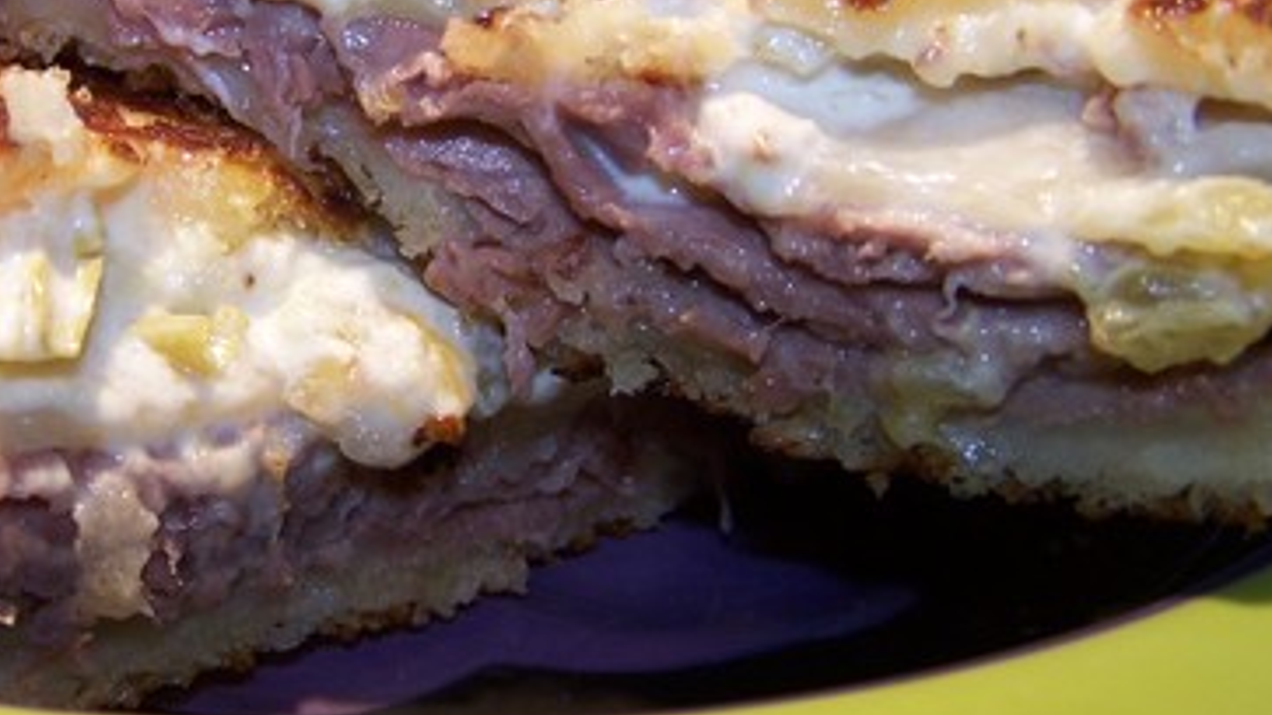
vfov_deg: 17.2
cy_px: 226
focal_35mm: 70
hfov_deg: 29.8
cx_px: 343
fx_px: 2360
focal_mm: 6.3
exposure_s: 1/125
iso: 80
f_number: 2.8
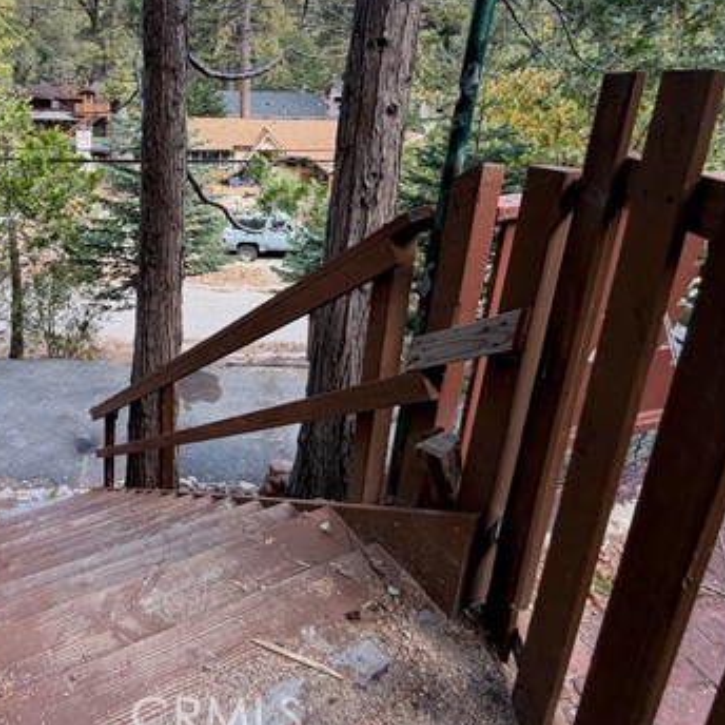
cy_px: 240
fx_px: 545
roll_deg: -1.9
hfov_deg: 64.4
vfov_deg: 65.4
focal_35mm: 23
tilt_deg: -15.3
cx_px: 209
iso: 64
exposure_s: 1/121
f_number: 2.2
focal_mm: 2.22
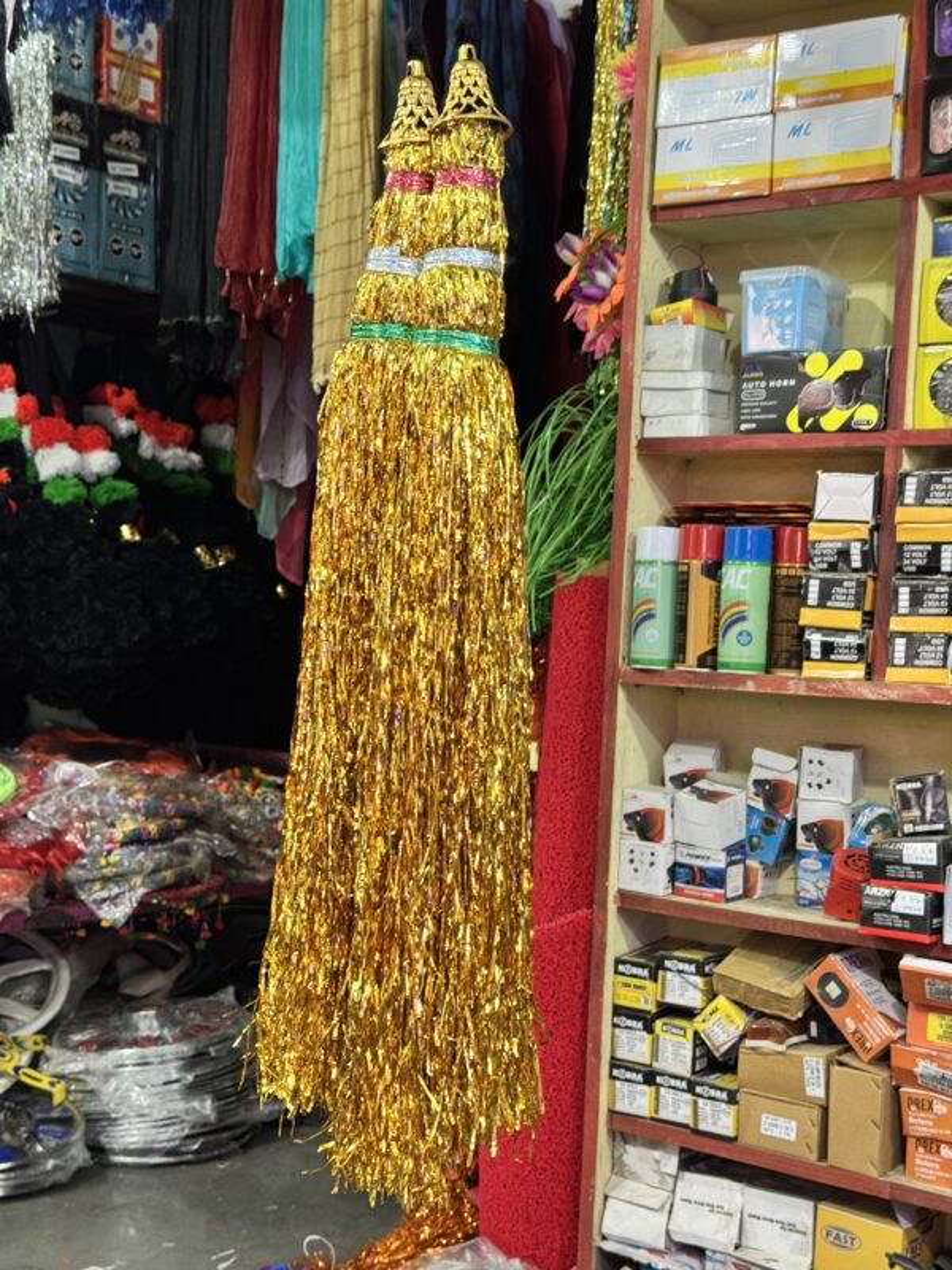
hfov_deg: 30.3
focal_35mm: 48
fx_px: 1760
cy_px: 635
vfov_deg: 39.7
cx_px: 476
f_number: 1.78
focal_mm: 6.76
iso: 250
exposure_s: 1/33
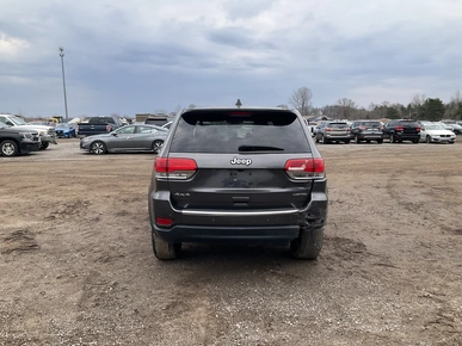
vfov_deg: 46.8
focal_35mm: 30
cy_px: 177
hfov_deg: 60.0
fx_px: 400
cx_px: 235
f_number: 1.8
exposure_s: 1/509
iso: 25
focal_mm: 3
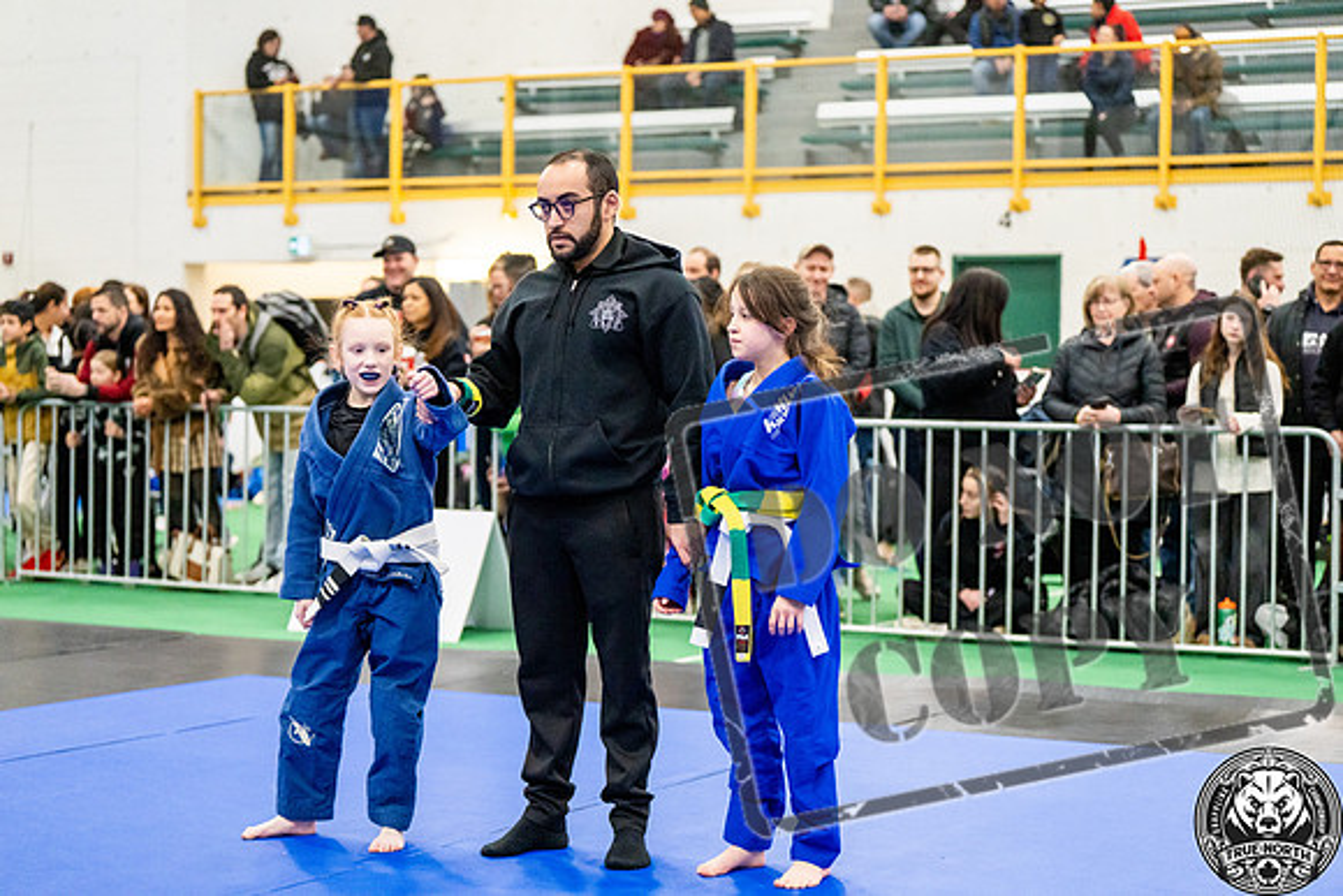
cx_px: 672
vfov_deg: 19.5
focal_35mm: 70
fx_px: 2612
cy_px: 448
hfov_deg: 28.8
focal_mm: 70
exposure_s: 1/640
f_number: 2.8
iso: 4000
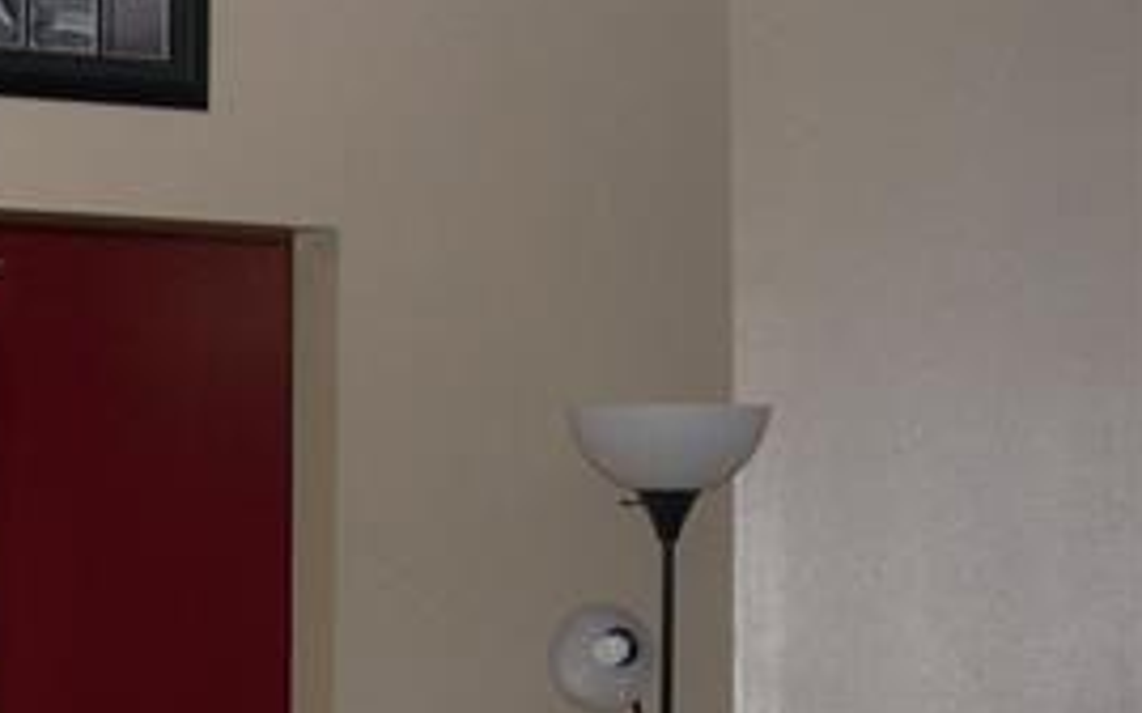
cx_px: -200
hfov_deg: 20.4
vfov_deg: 13.4
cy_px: 726
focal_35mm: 96
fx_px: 2987
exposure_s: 1/60
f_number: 2.8
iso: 158
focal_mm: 8
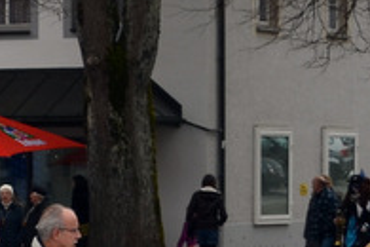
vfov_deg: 5.0
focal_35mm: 277
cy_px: 193
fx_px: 2847
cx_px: -535
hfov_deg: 7.0
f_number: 6.3
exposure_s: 1/160
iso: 100
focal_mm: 30
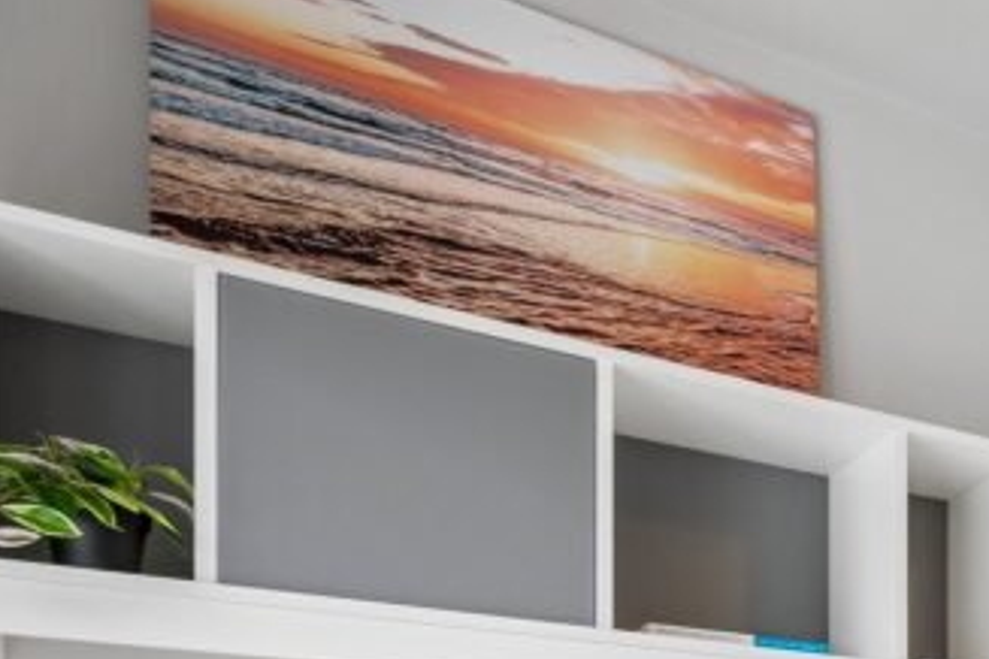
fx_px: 1291
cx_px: 1488
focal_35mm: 47
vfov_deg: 24.5
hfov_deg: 27.9
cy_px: 889
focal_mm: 15
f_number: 8
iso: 400
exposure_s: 1/25
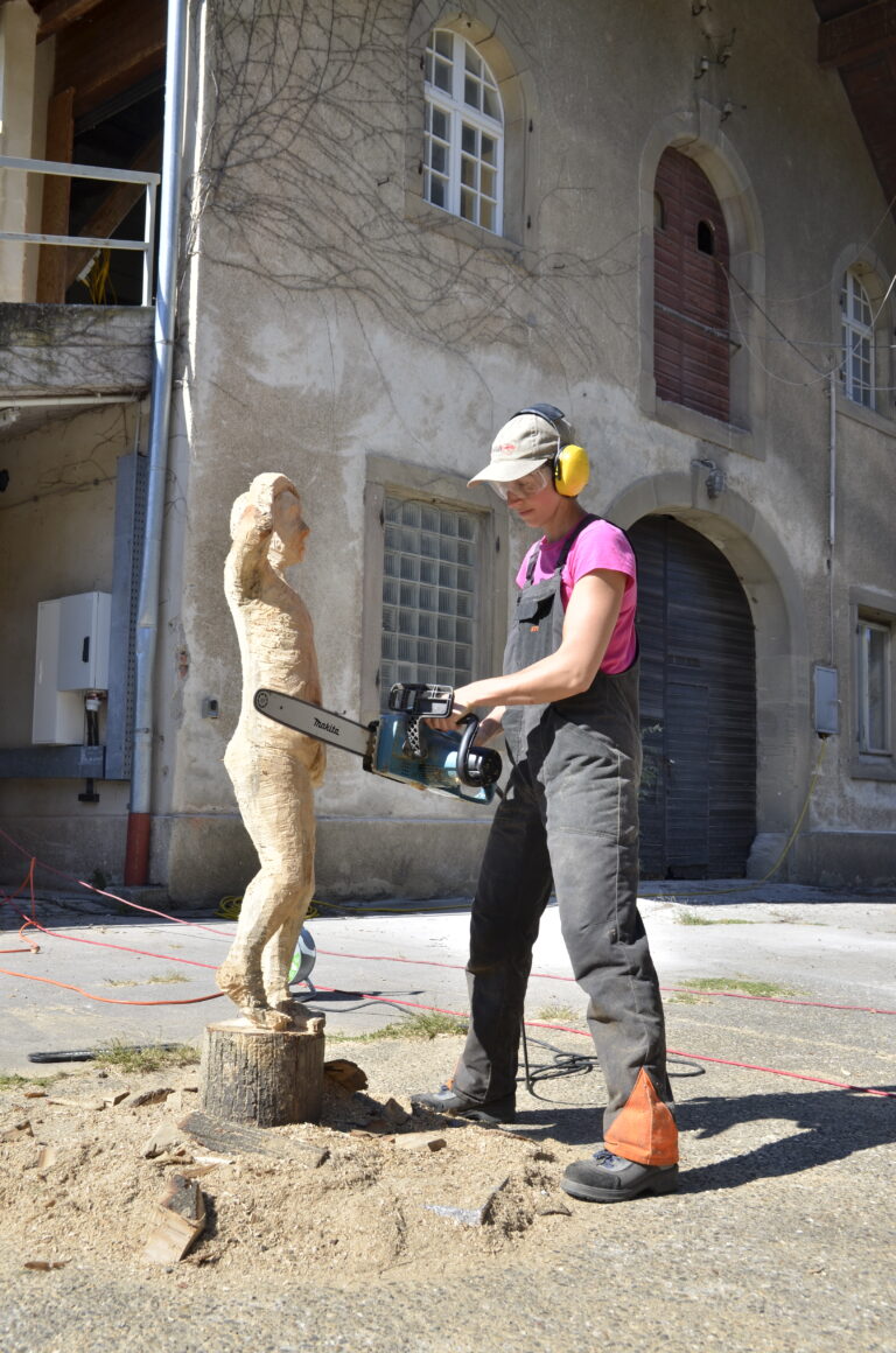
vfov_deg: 49.6
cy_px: 676
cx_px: 448
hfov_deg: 34.1
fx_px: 1463
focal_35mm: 39
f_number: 5.6
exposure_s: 1/320
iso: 100
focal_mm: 26
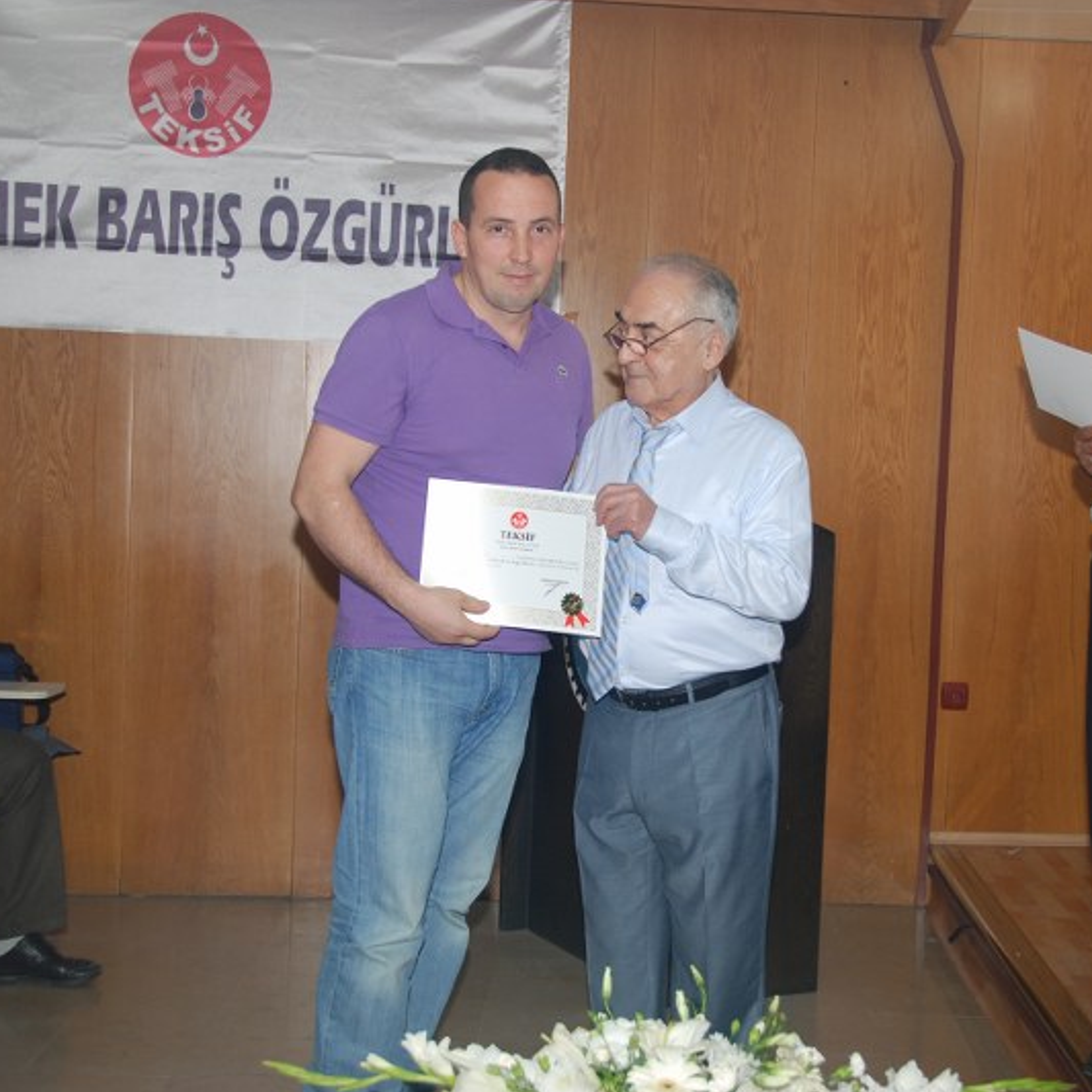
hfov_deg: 30.7
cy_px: 544
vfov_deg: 30.7
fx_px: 1986
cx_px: 631
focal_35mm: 56
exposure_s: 1/60
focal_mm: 29
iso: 200
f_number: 4.2
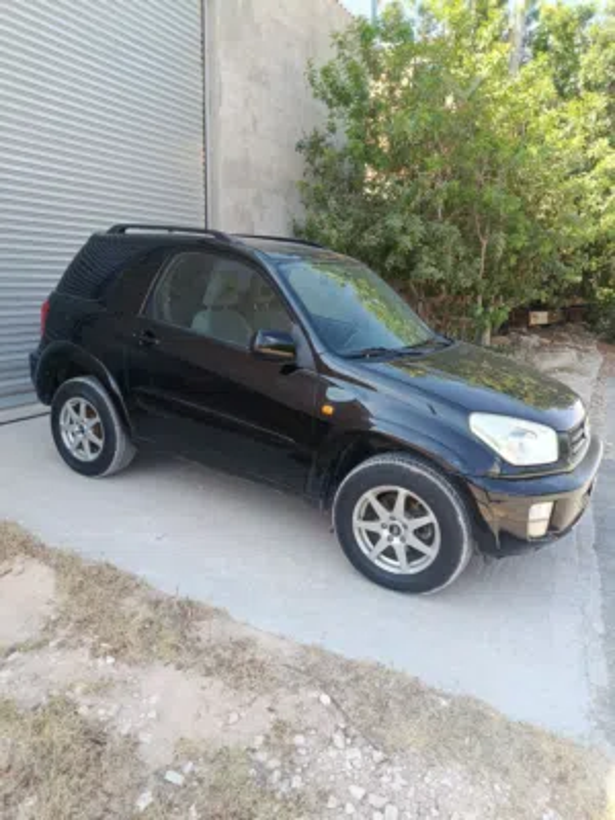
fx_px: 569
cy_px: 410
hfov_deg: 56.8
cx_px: 308
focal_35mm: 24
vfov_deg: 71.6
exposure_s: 1/100
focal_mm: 5.24
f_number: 1.7
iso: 70
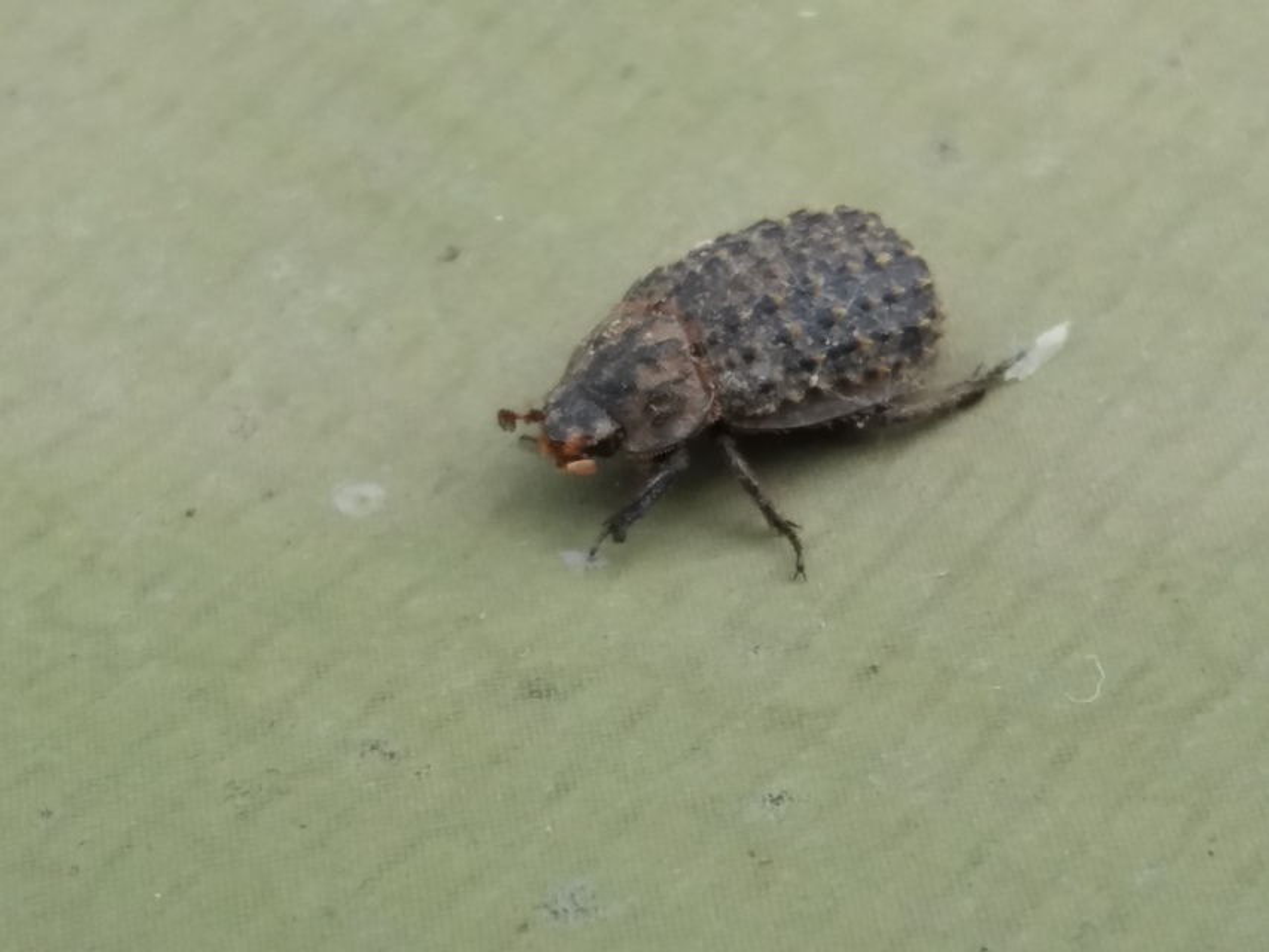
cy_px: 476
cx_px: 634
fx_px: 1027
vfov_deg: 49.8
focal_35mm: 28
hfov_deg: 63.4
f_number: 1.9
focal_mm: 3.7
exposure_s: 1/120
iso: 64
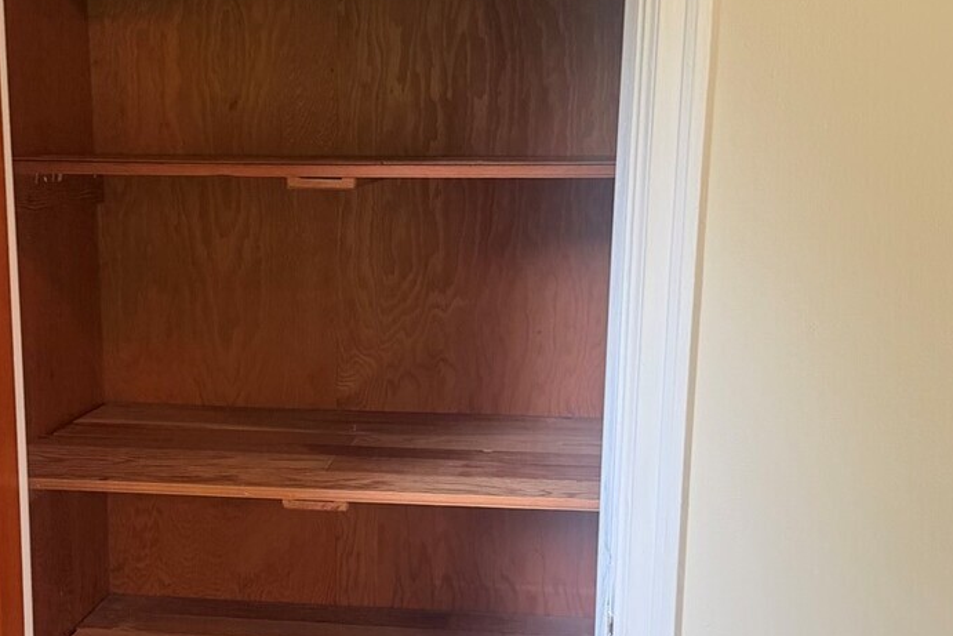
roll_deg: -1.7
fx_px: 1377
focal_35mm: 52
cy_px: 421
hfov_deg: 38.1
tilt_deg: -8.3
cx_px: 394
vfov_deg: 25.9
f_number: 1.78
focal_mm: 6.76
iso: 250
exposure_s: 1/60
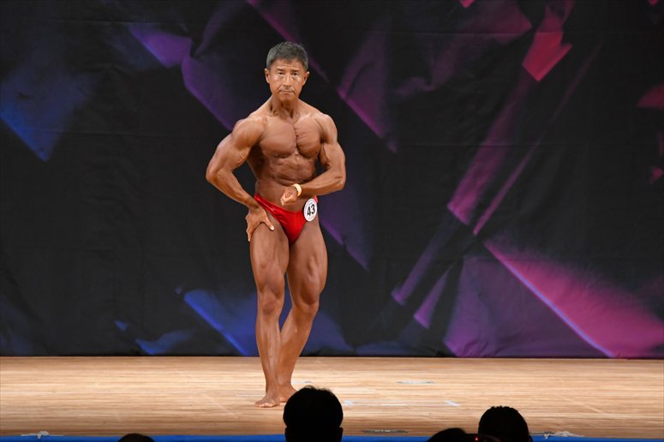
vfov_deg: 5.1
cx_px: 332
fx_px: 4978
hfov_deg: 7.6
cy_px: 221
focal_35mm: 270
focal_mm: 180
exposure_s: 1/400
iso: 3200
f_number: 5.6
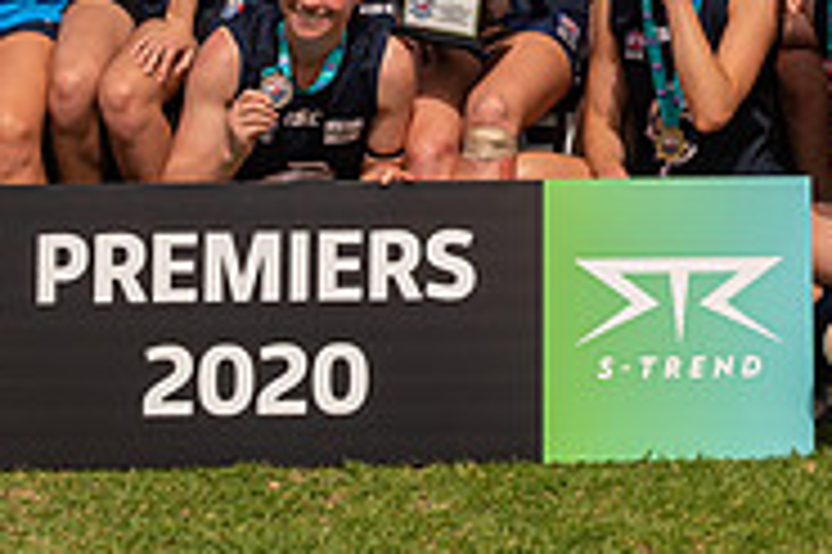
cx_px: 743
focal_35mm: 109
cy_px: -171
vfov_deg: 12.2
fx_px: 2517
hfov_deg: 18.5
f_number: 8
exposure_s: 1/800
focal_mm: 20
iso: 200
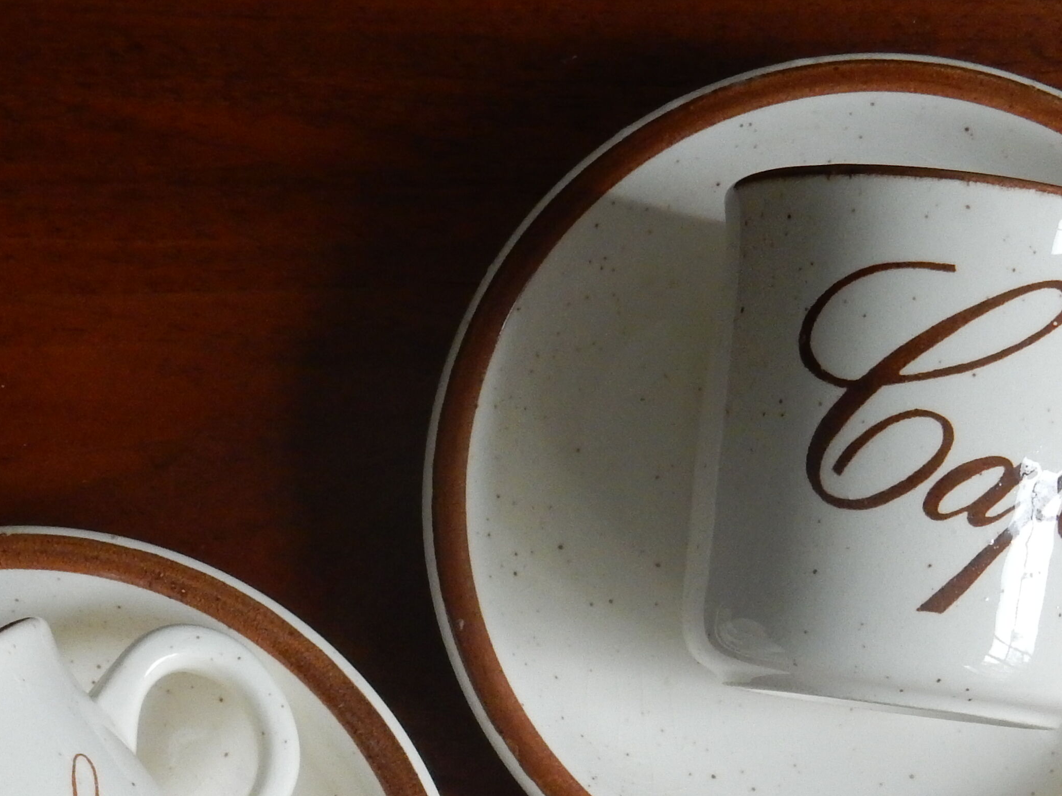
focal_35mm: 96
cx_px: 492
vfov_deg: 15.1
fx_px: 2945
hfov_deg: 20.4
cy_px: 793
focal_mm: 7.6
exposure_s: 1/160
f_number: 4.2
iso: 400
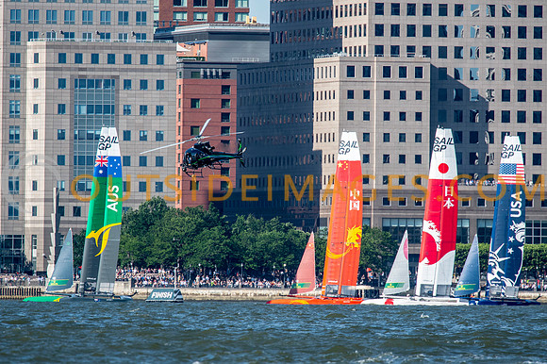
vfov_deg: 2.2
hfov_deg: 3.2
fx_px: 9649
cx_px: 274
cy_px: 182
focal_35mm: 635
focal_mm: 420
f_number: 5.6
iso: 500
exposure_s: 1/1250
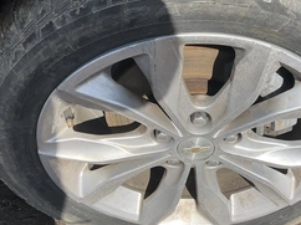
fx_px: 417
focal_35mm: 48
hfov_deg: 39.1
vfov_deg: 30.1
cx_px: 209
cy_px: 88
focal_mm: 3
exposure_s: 1/1412
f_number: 1.8
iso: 25
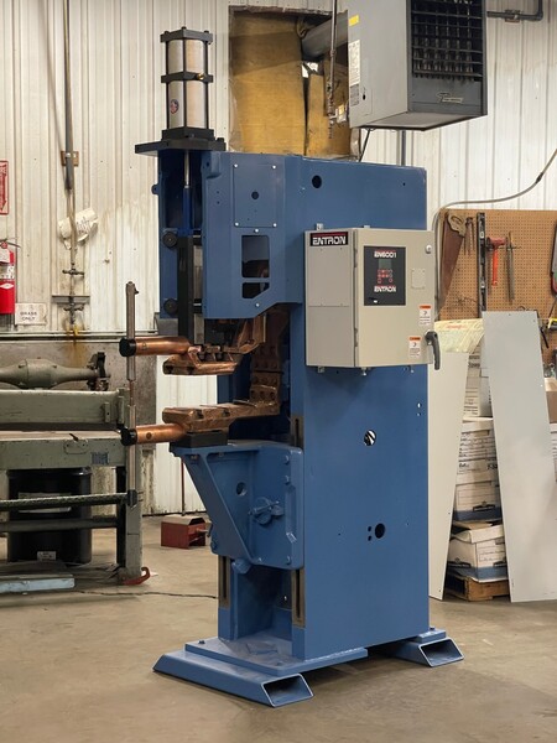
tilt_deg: -2.5
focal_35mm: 64
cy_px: 372
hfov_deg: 22.9
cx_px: 278
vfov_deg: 30.3
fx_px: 1373
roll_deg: +0.5
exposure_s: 1/60
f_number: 2.2
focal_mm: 7.5
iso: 250
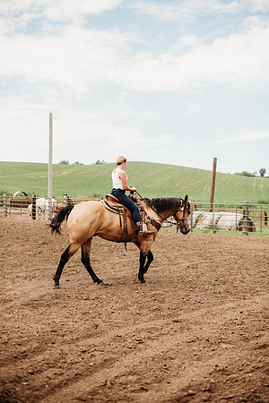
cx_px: 134
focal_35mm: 50
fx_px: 560
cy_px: 202
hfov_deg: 27.0
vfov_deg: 39.6
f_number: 2.2
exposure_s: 1/1600
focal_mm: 50
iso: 100
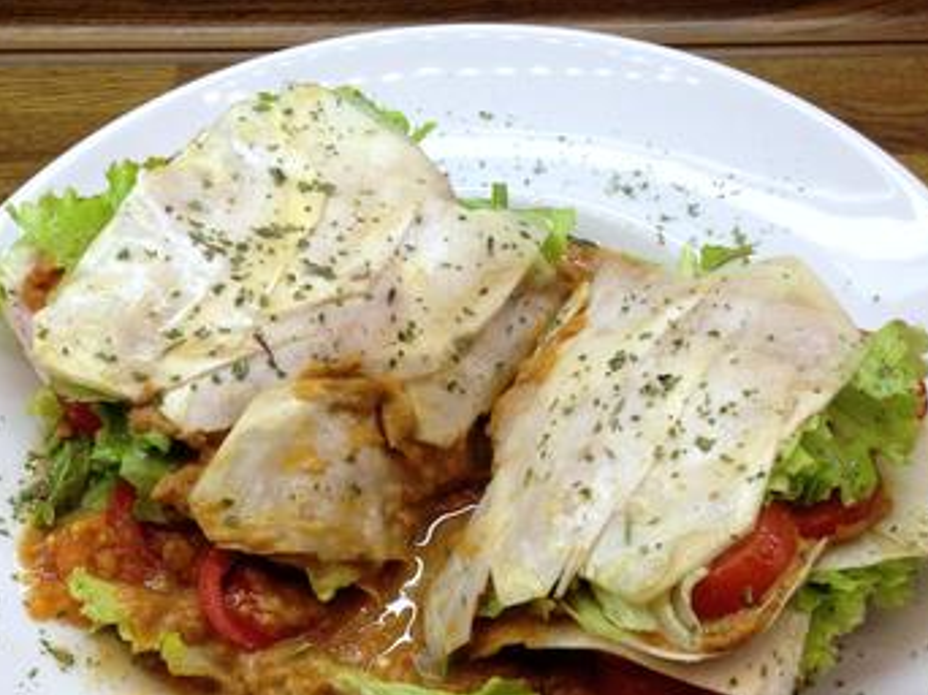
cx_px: 469
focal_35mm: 51
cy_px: 519
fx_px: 1366
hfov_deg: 37.5
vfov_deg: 28.1
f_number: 2.4
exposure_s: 1/33
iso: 64
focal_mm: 4.12
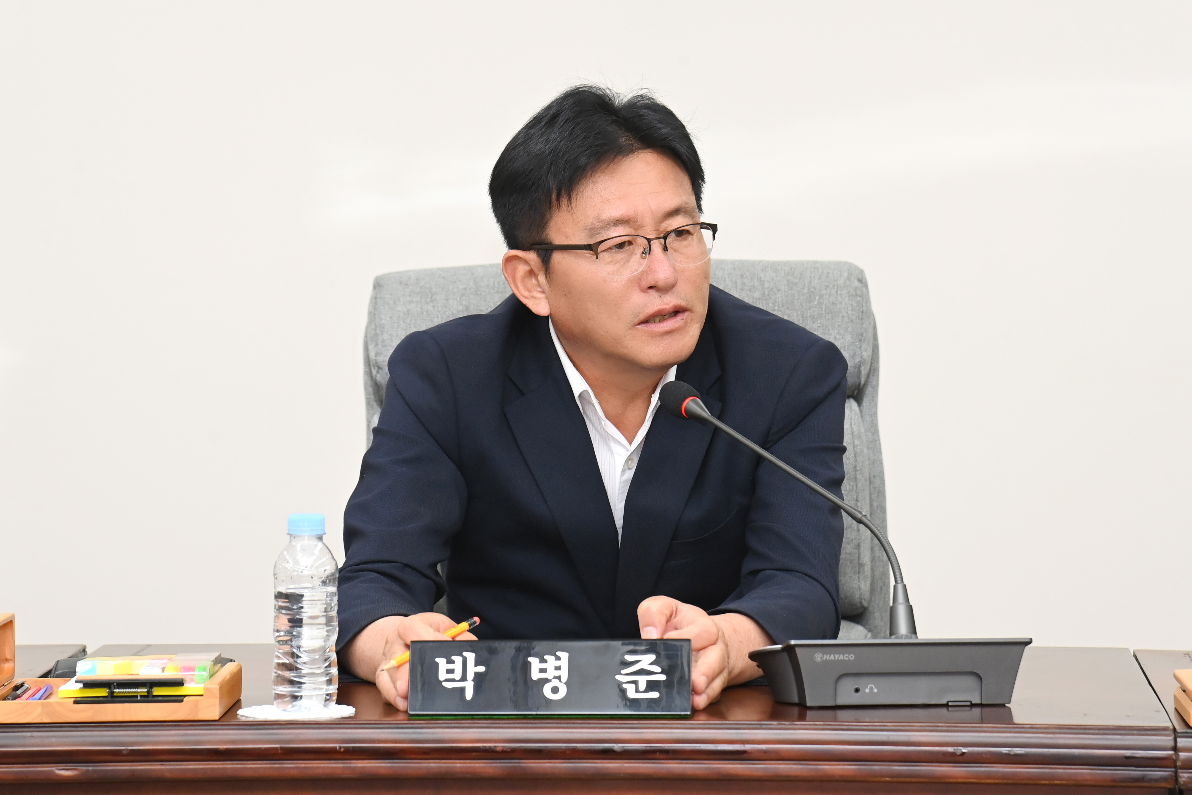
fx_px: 3973
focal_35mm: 120
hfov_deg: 17.1
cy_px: 398
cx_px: 596
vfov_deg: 11.4
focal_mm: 120
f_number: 6.3
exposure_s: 1/250
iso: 2500
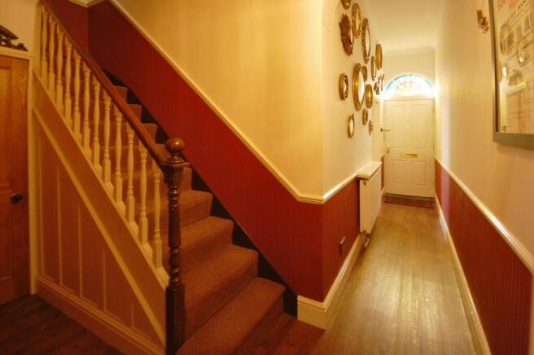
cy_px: 178
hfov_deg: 100.4
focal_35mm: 15
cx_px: 267
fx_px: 222
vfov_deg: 77.2
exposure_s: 1/5
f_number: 4
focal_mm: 10
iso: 200
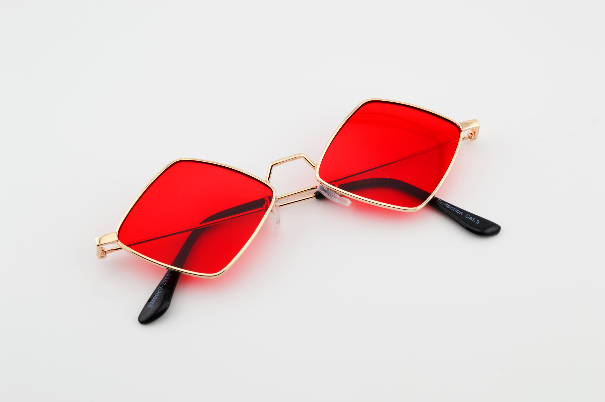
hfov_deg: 33.4
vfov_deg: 22.6
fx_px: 1007
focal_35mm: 60
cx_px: 302
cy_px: 201
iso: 200
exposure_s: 1/125
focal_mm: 40
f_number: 11
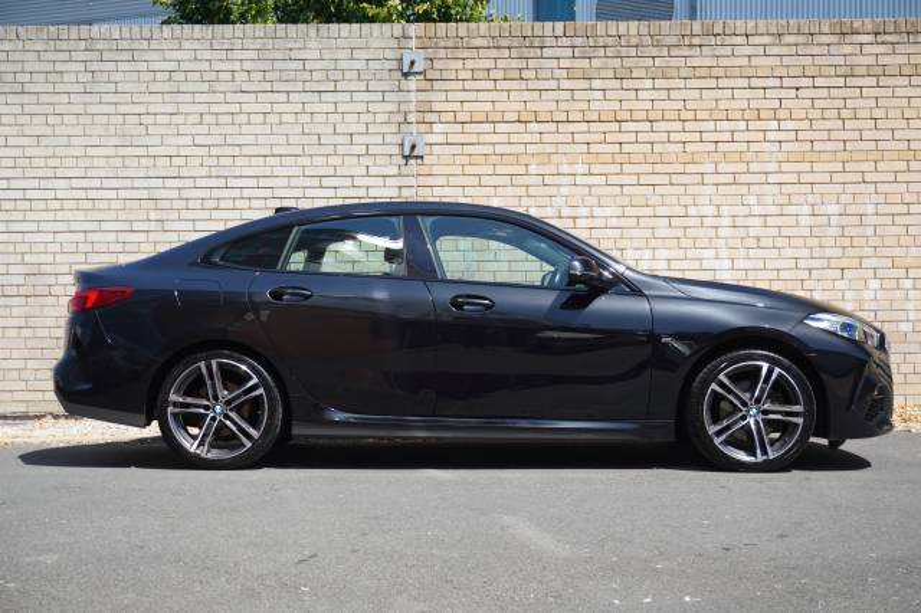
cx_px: 460
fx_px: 1227
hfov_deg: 41.1
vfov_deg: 28.0
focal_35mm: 48
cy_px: 306
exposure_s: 1/160
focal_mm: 32
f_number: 5
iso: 100
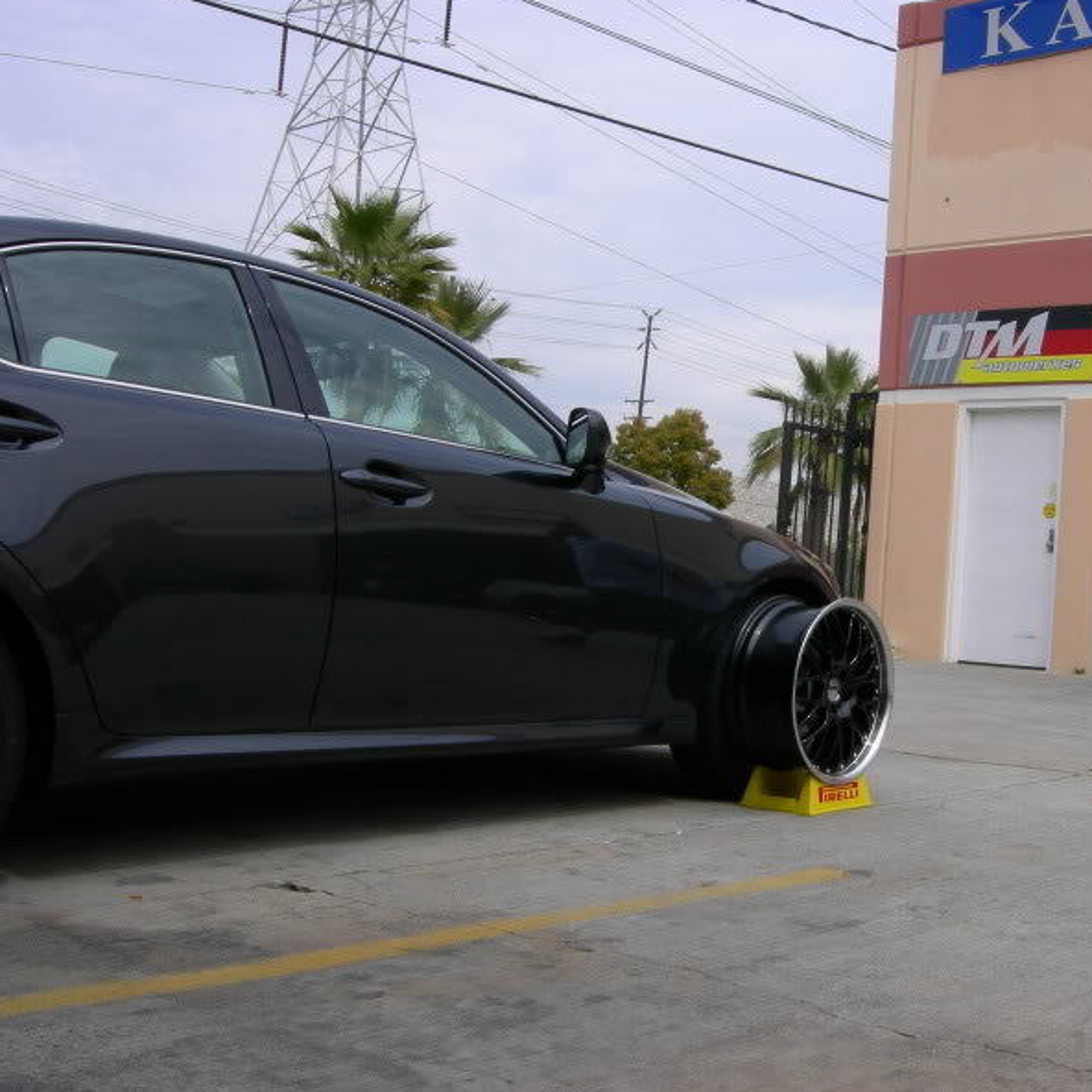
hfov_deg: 38.8
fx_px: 1535
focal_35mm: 43
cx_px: 703
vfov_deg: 39.2
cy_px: 544
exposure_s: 1/238
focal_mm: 7.5
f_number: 7.6
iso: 64
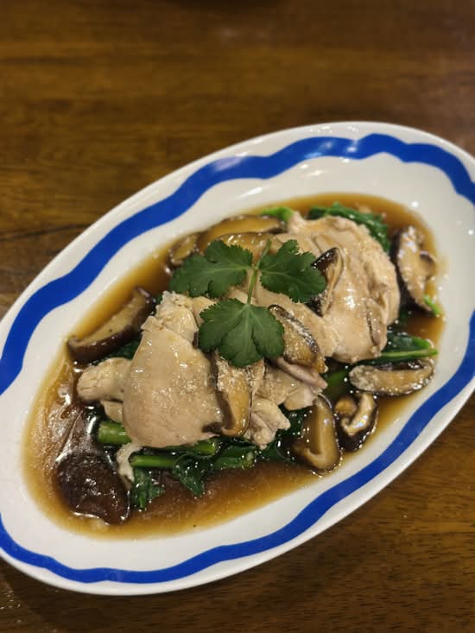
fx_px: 878
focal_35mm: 48
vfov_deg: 39.7
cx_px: 238
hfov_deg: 30.3
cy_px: 316
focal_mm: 6.86
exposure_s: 1/50
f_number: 1.78
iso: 250
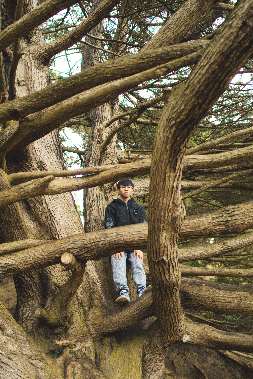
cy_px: 190
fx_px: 379
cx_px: 126
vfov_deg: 53.1
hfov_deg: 36.9
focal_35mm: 36
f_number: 1.8
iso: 1600
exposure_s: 1/4000
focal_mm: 24
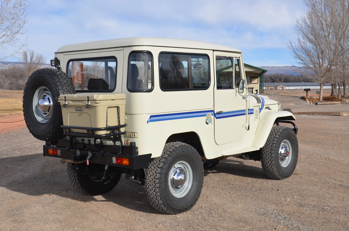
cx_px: 174
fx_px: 464
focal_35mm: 48
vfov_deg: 28.0
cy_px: 116
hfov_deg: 41.2
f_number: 8
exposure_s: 1/250
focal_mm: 32
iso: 100
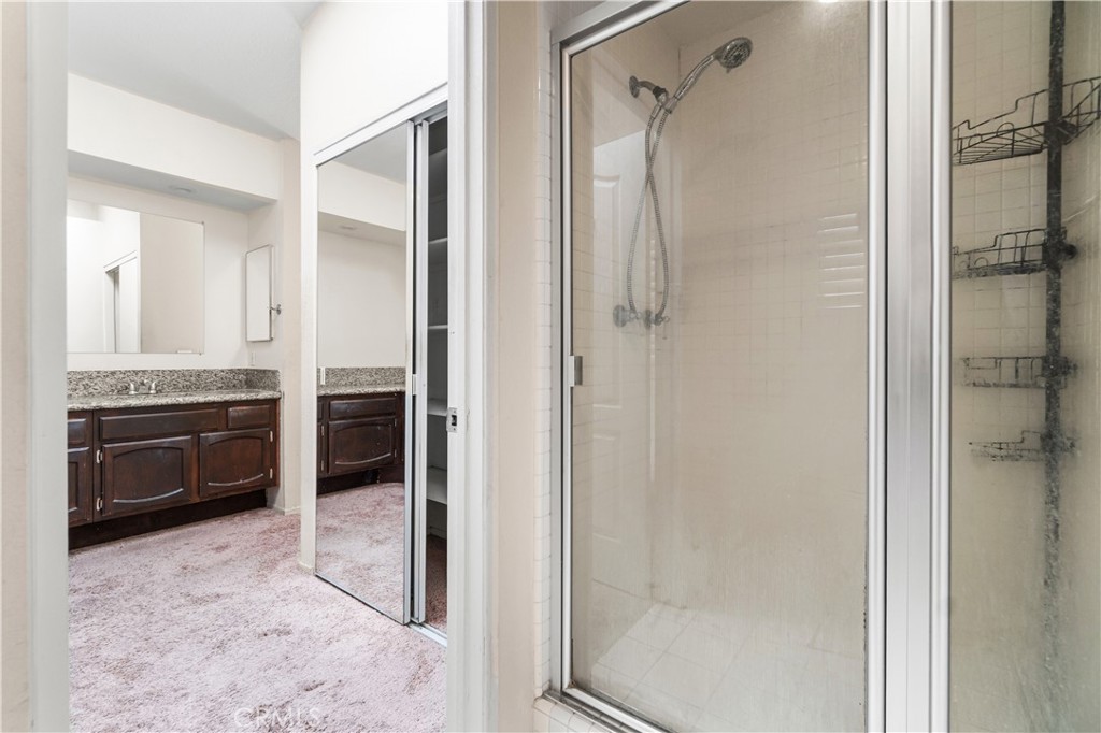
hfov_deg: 100.4
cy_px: 366
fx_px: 459
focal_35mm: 15
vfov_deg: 77.3
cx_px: 550
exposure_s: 1/8
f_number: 7.1
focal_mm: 10
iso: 320
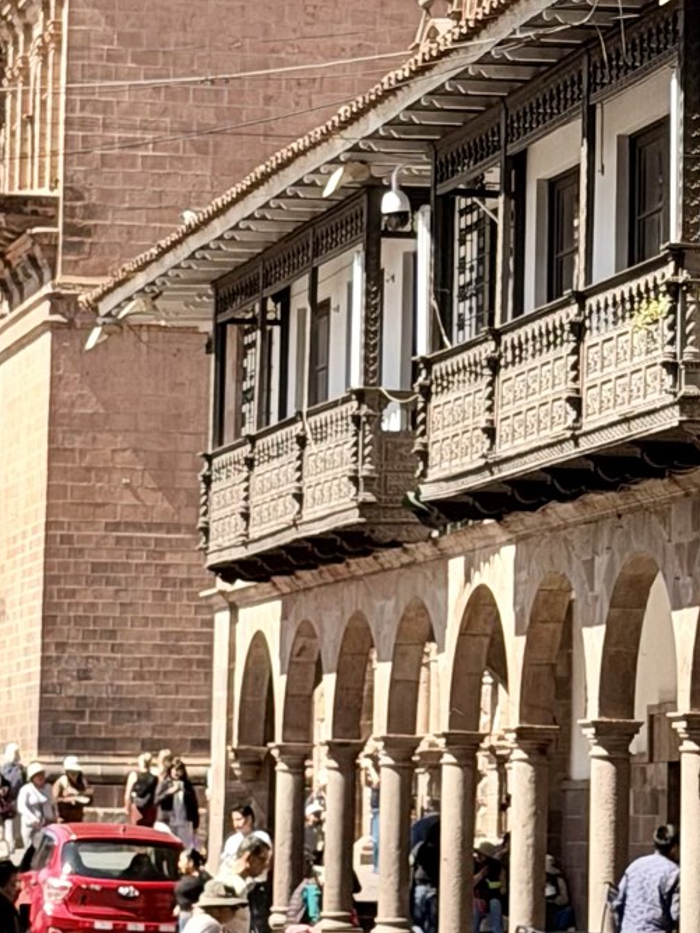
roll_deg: -1.0
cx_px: 658
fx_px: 4961
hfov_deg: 8.0
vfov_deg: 10.7
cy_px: 91
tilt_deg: +8.1
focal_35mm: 184
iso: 64
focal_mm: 6.76
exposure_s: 1/2273
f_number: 1.78
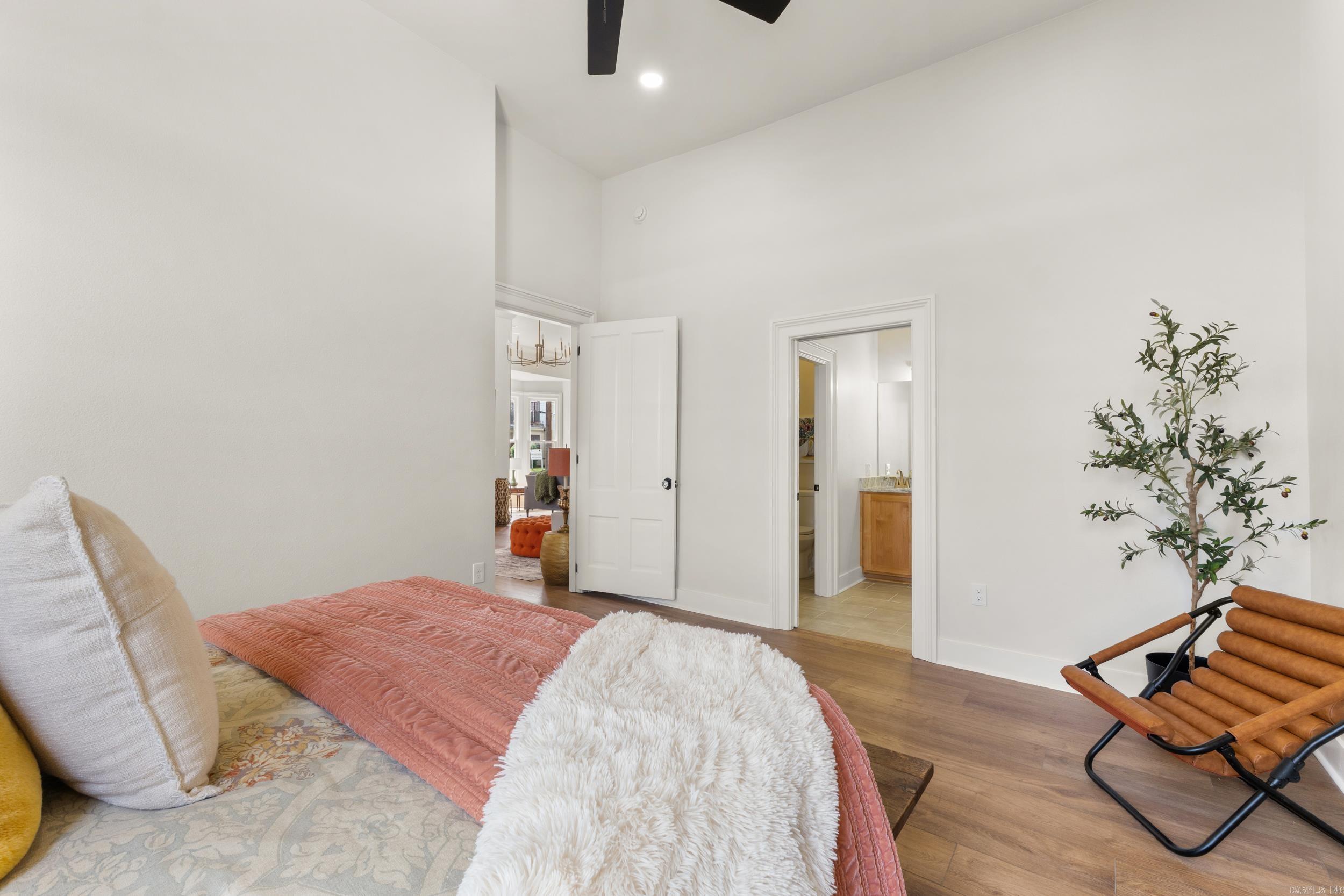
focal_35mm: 15
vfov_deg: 77.3
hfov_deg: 100.4
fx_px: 560
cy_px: 448
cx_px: 672
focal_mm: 10
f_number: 9
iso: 200
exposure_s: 1/6
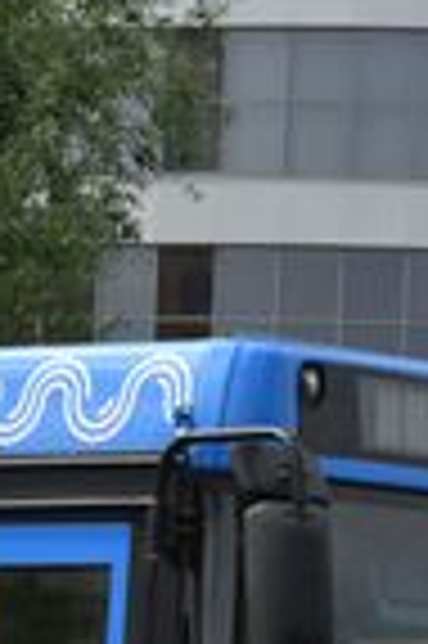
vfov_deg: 6.4
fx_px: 5756
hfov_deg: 4.3
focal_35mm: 322
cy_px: 712
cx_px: 144
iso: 250
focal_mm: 66
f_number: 6.3
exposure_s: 1/640
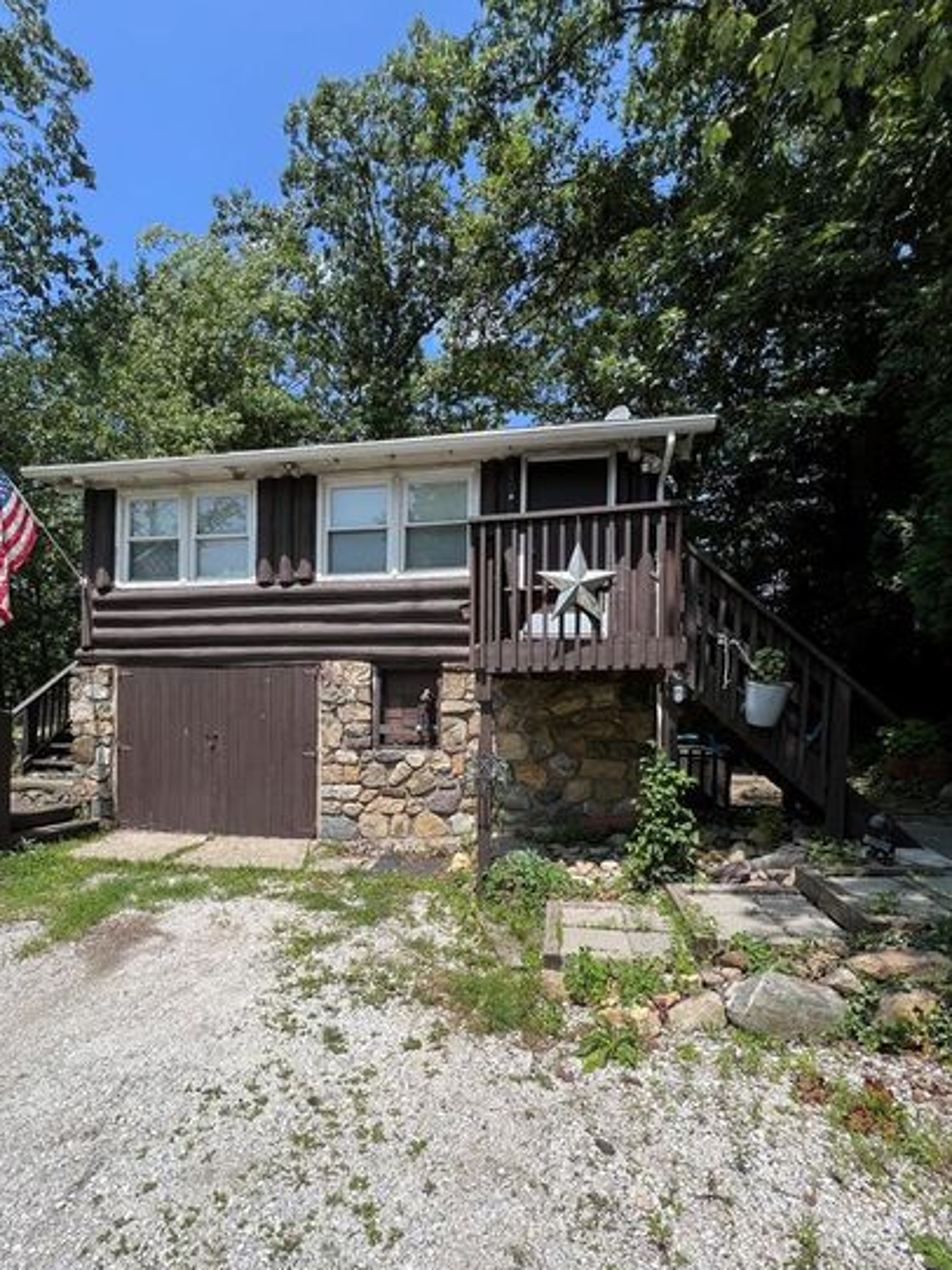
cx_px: 420
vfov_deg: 93.8
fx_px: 587
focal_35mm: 16
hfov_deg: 77.8
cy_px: 735
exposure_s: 1/1340
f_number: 1.8
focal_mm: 1.57
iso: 32
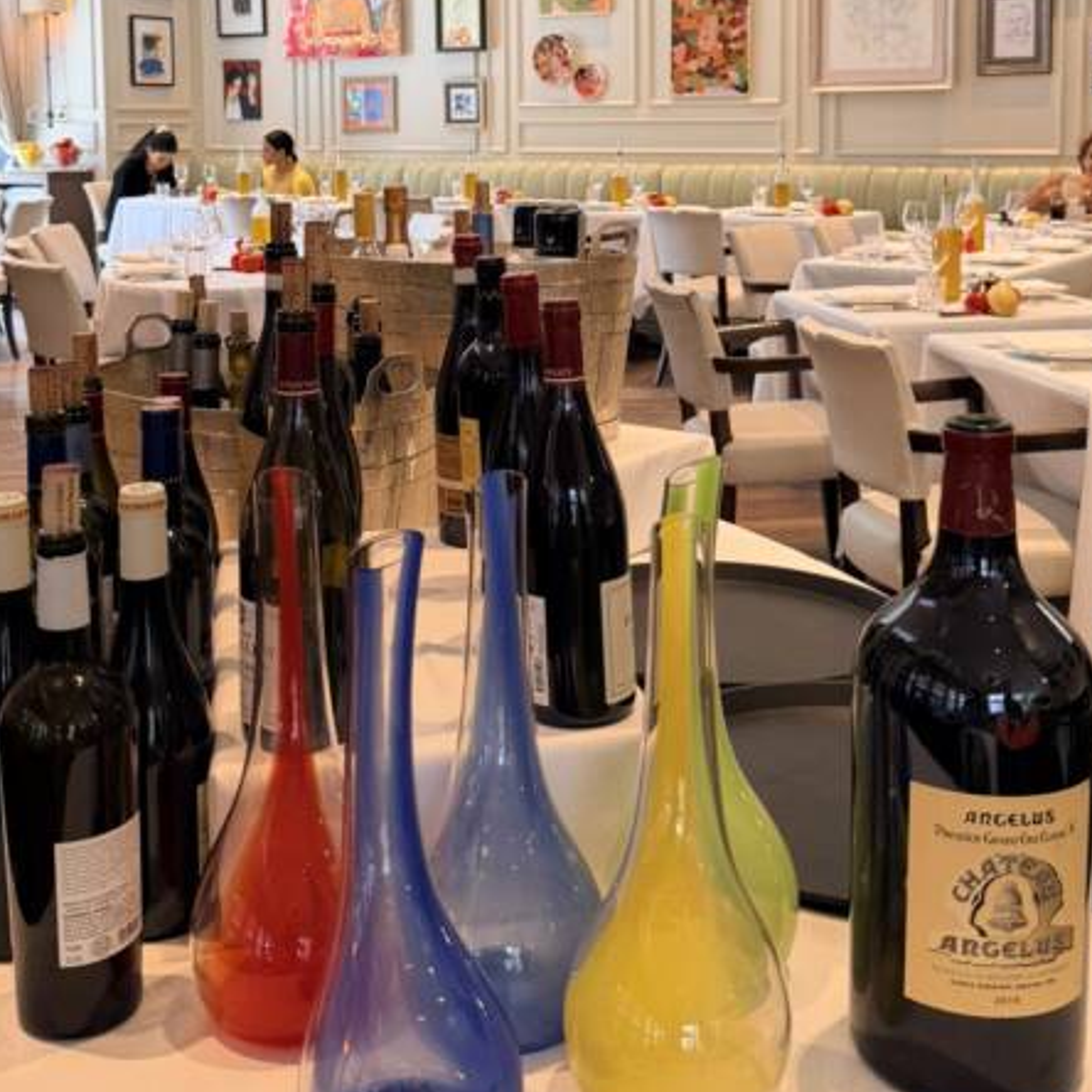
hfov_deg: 39.2
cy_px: 219
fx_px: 1535
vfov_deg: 37.8
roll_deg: +0.3
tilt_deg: -3.8
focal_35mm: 43
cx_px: 542
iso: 125
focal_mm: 6.76
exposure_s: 1/120
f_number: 1.78
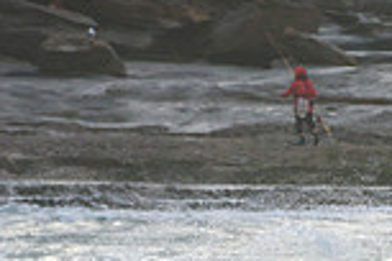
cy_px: 336
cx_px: 105
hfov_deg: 1.1
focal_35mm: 1908
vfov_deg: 0.7
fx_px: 20774
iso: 280
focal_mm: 500
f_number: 5.6
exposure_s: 1/1000
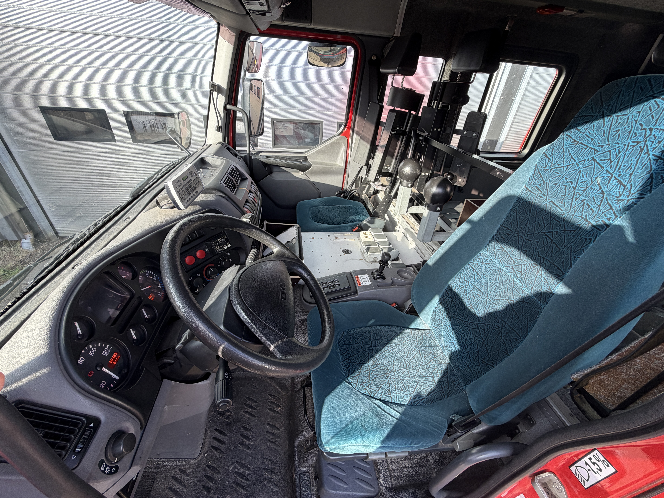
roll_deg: -5.1
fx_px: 269
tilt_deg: -32.4
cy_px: 249
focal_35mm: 14
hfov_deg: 102.1
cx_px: 332
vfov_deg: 85.7
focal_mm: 2.22
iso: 40
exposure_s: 1/163
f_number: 2.2
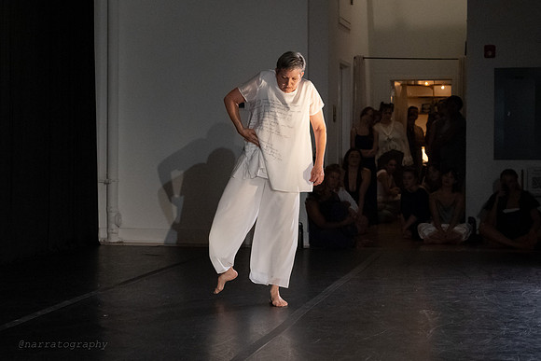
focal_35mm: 79
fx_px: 1185
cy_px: 179
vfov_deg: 17.3
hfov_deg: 25.7
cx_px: 259
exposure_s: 1/500
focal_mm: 59
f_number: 4.5
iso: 6400
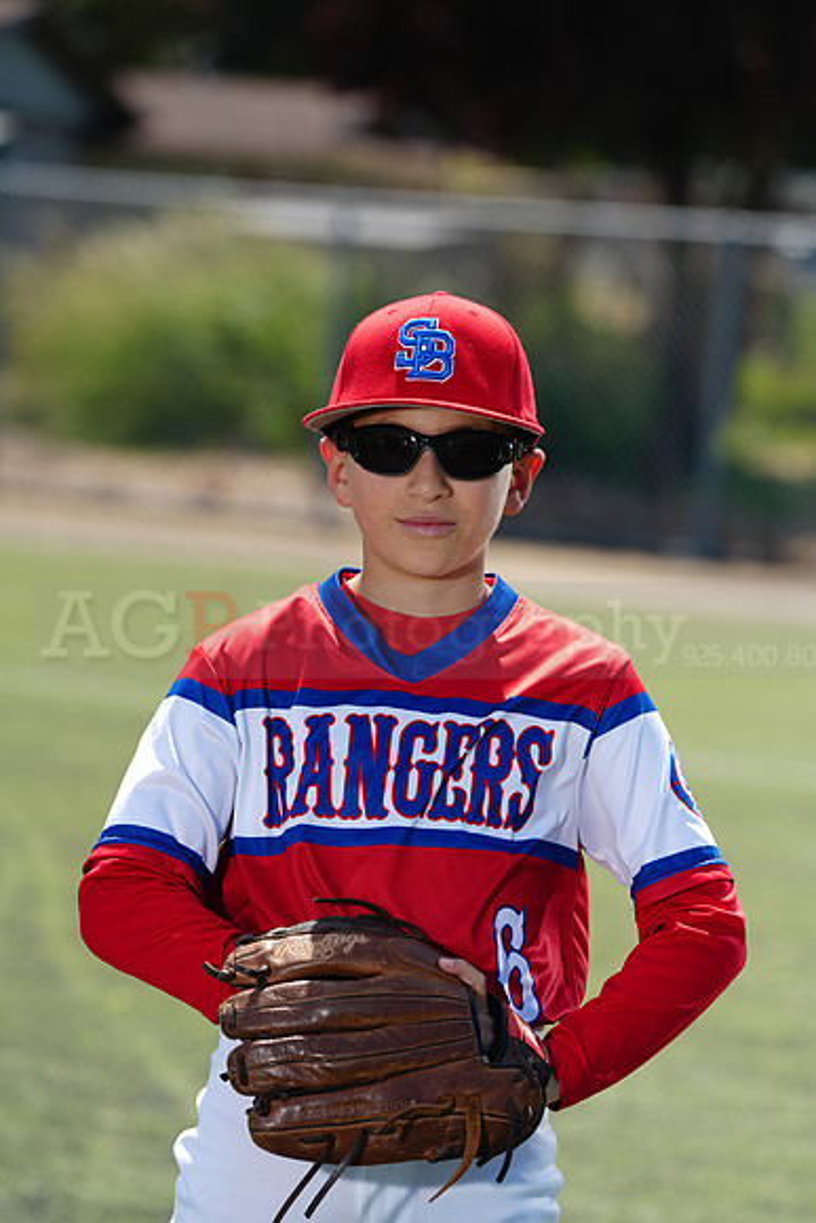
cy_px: 612
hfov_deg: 8.0
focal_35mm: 171
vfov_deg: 12.0
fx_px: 5810
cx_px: 408
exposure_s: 1/250
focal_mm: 171
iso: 50
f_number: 5
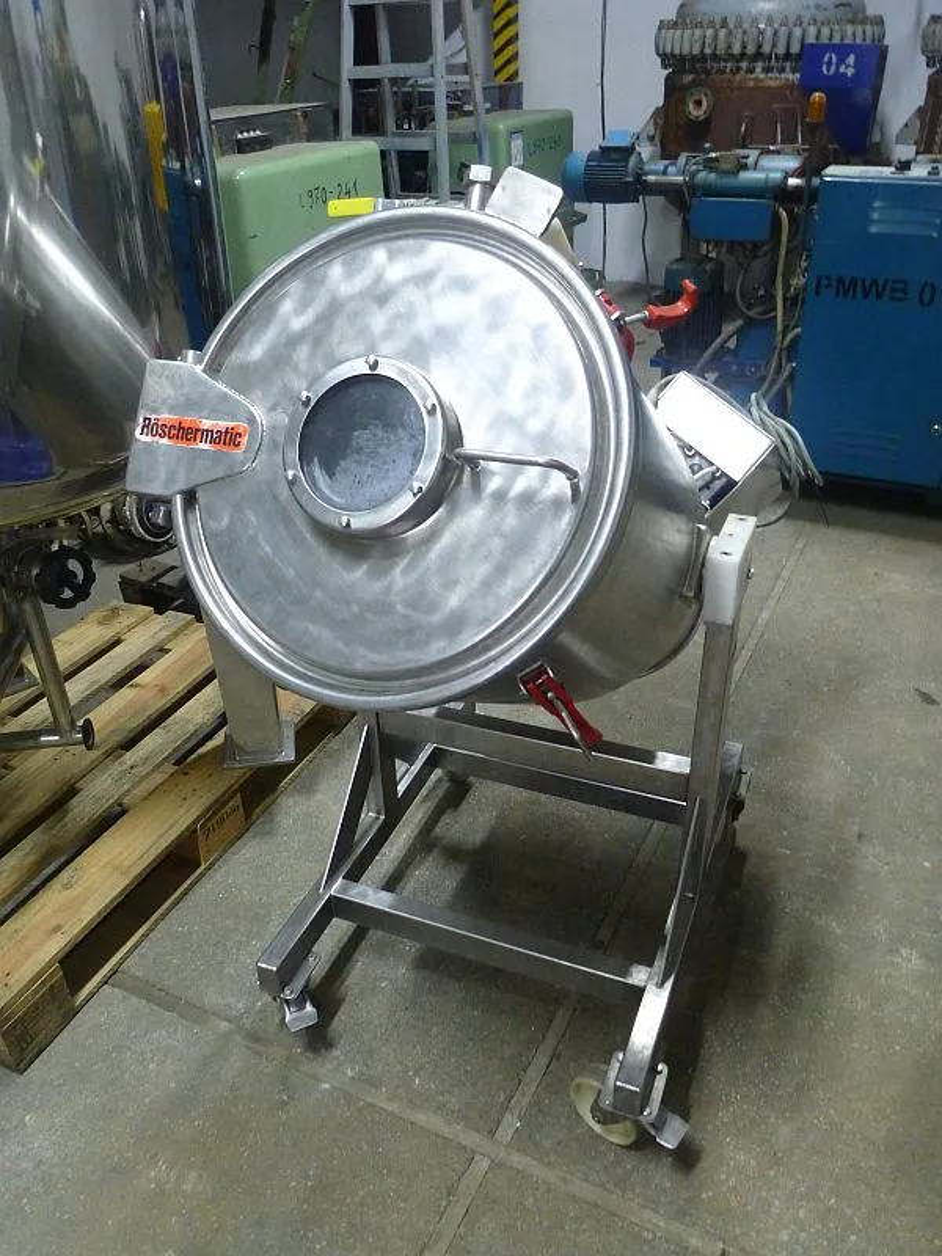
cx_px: 471
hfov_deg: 49.7
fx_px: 1016
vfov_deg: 63.4
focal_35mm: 28
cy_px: 628
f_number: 3.3
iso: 400
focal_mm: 4.9
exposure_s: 1/6
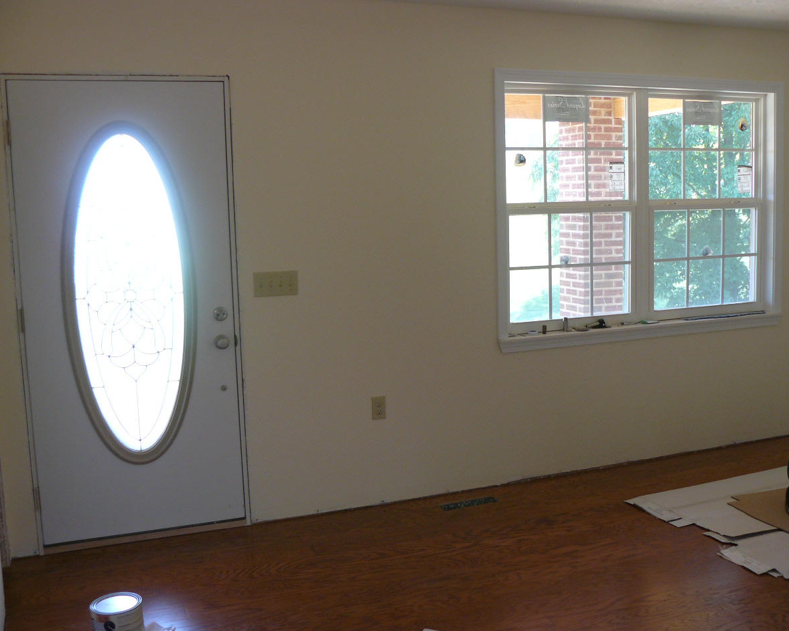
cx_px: 422
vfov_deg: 39.2
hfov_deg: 47.9
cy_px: 314
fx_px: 887
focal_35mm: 38
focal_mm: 6
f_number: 2.8
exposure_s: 1/40
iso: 100
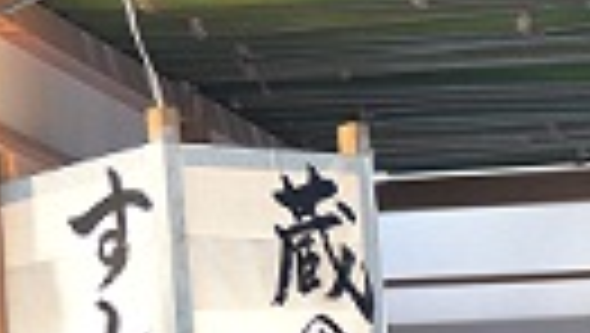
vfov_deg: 5.2
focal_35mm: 227
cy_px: 702
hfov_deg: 9.4
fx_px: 3555
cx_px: 56
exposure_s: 1/50
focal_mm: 44
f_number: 4
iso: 800
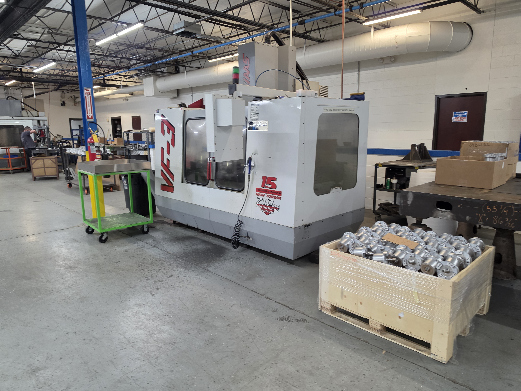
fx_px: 346
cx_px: 260
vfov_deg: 58.9
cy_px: 196
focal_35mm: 23
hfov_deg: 73.9
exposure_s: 1/120
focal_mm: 6.5
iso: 250
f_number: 1.4
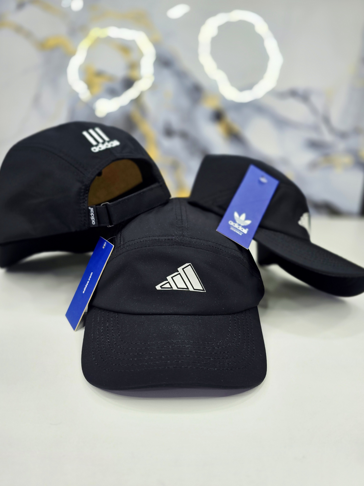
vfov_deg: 73.9
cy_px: 243
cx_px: 182
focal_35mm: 23
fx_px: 323
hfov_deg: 58.9
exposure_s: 1/101
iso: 100
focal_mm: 6.3
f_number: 1.7
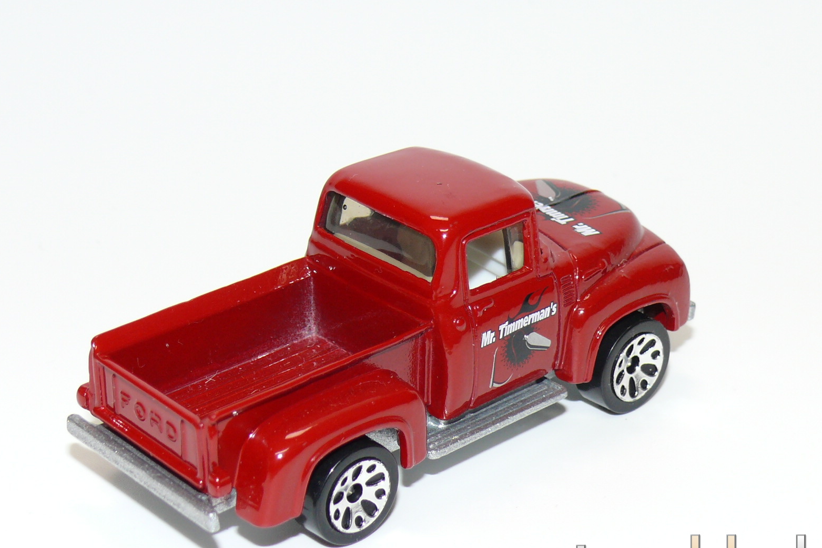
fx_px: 2260
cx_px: 405
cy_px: 299
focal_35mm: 99
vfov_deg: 13.8
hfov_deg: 20.6
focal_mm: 12.8
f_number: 4
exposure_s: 1/30
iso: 100
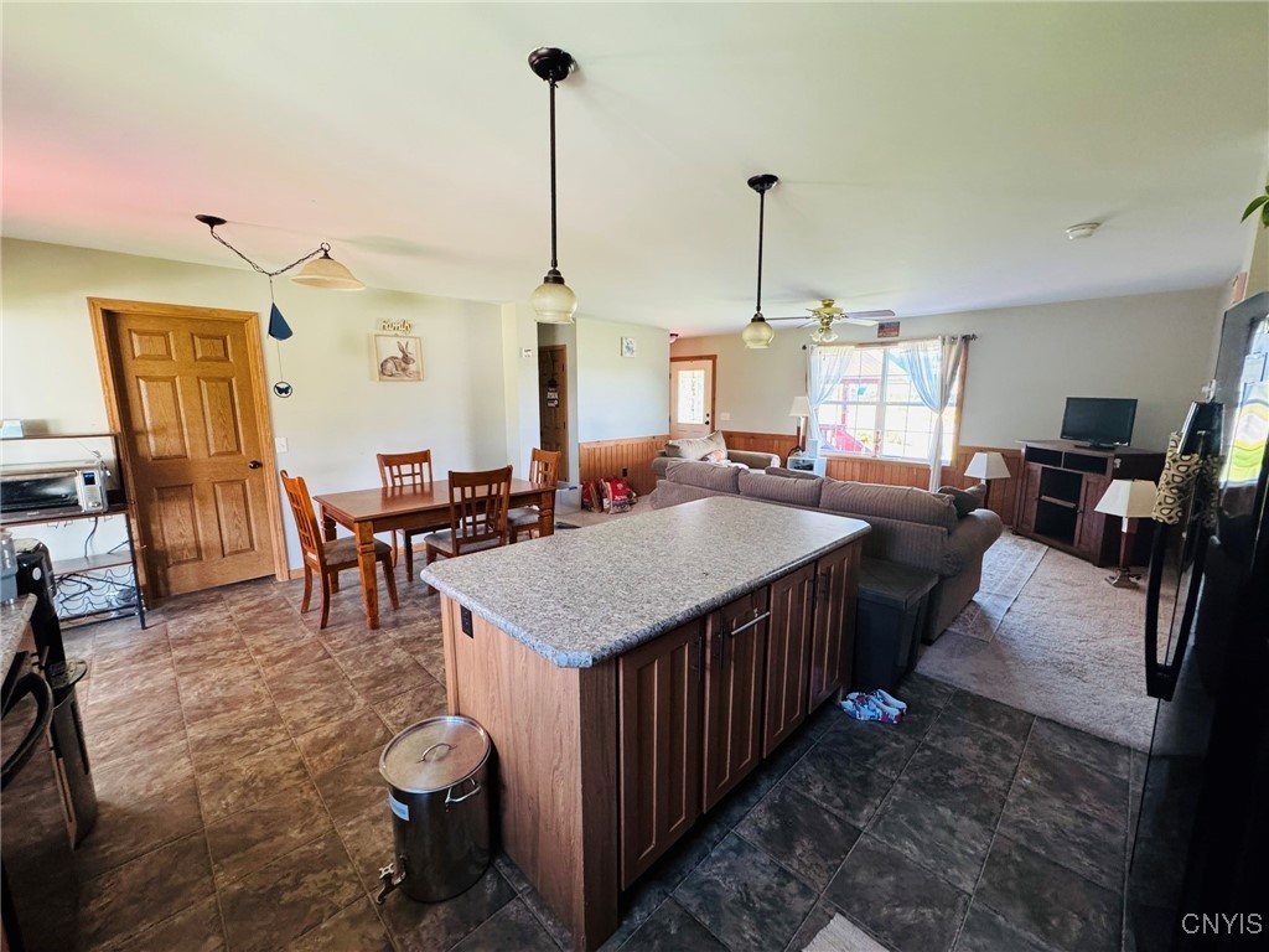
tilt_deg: -10.1
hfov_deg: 102.1
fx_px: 513
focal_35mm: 14
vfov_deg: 85.7
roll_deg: +0.3
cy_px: 476
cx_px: 634
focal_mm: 2.22
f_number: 2.2
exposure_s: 1/66
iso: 320
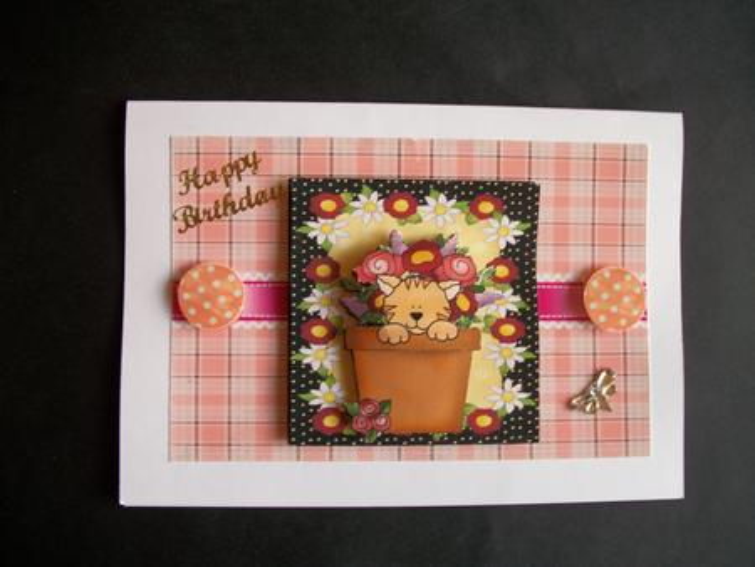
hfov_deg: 56.8
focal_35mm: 32
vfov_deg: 44.2
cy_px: 284
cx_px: 378
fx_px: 698
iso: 91
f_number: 2.9
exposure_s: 1/30
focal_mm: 5.7
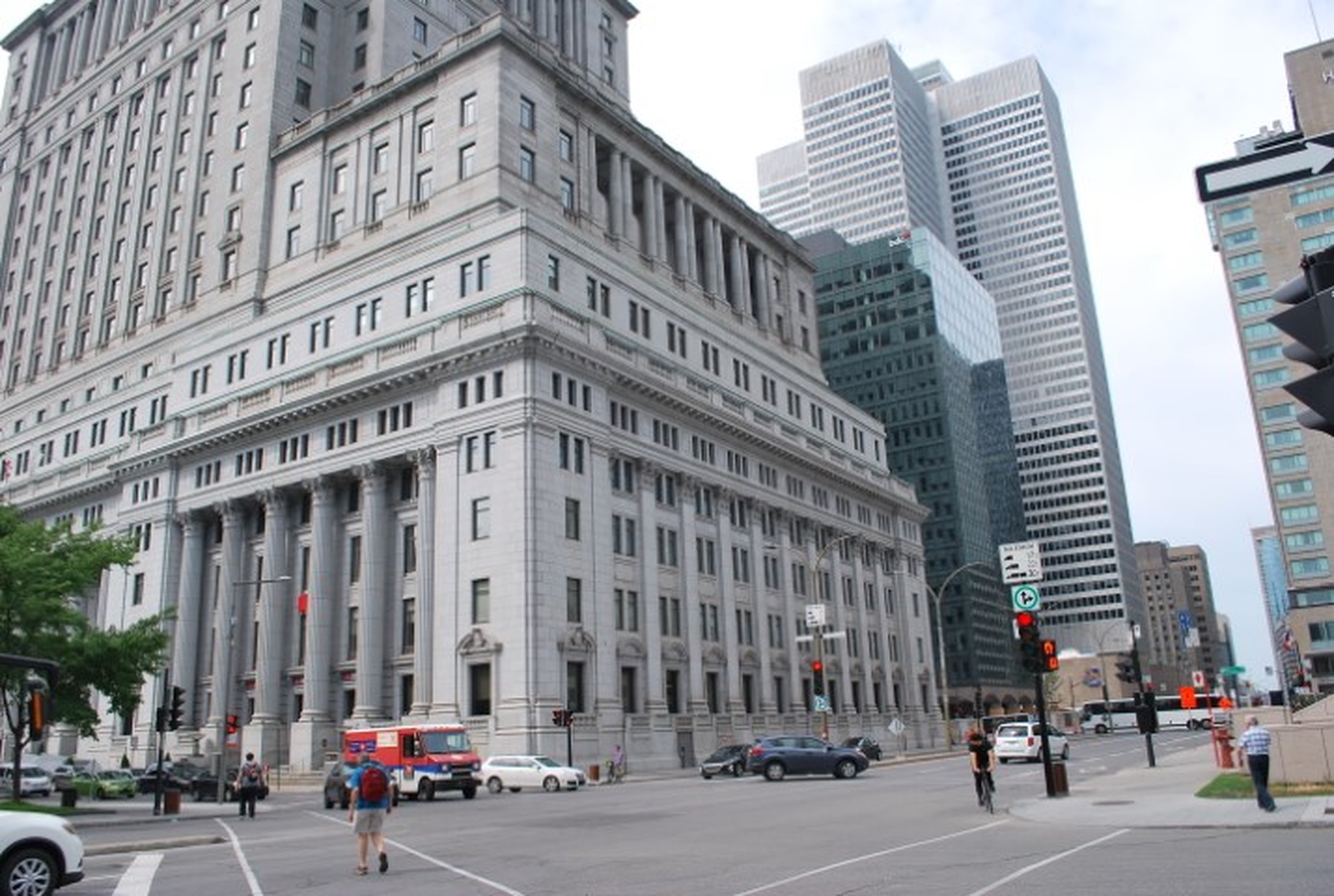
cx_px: 667
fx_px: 1003
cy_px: 448
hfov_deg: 67.3
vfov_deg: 48.1
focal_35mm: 27
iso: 100
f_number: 7.1
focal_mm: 18
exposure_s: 1/200
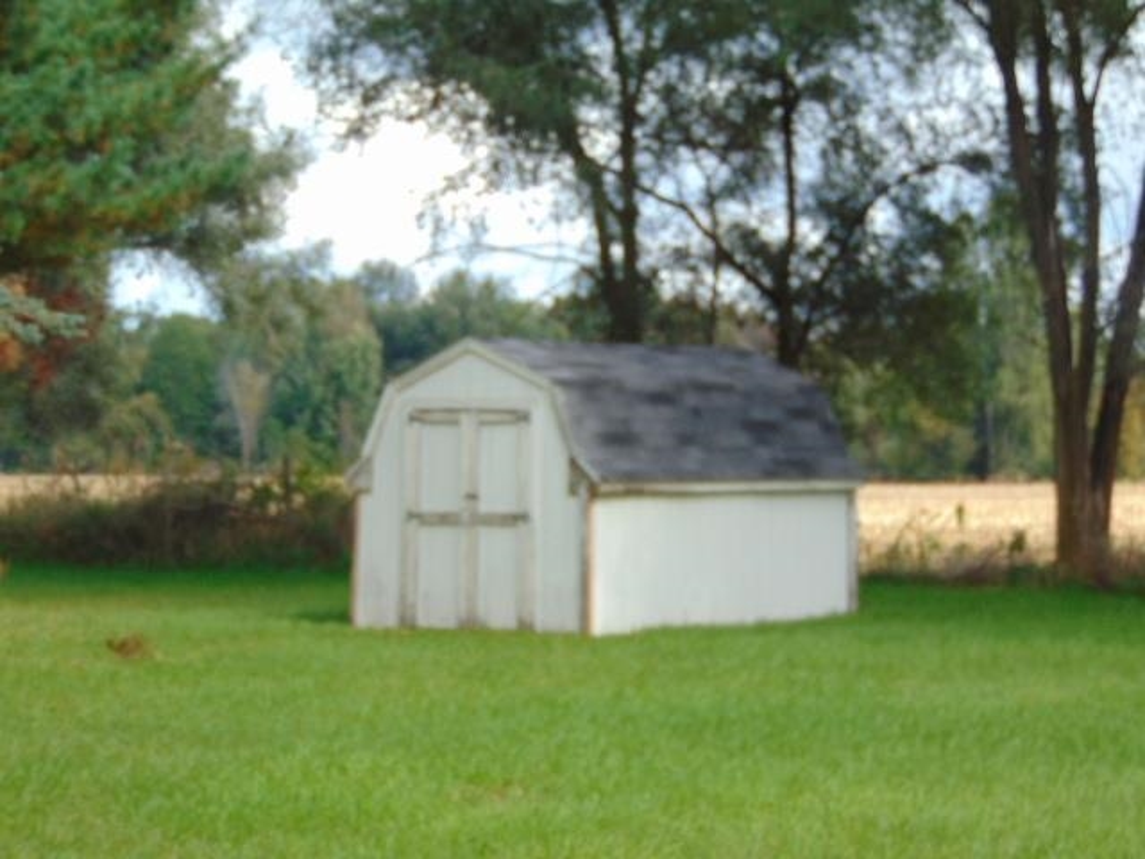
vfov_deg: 13.7
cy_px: 430
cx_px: 572
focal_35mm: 108
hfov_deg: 18.2
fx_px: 3572
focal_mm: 19.4
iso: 80
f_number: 3.9
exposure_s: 1/200
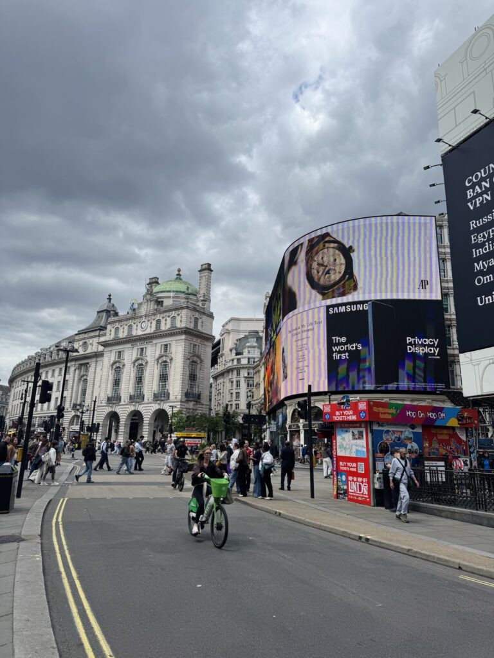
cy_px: 329
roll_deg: -2.0
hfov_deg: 56.8
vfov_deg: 71.6
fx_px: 457
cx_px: 247
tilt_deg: +16.4
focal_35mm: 24
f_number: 1.78
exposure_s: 1/5814
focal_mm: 6.76
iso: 80
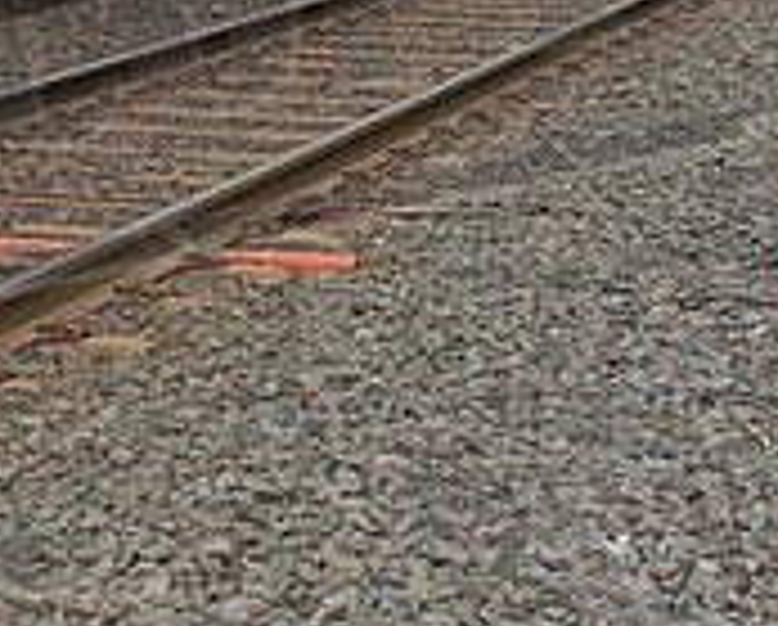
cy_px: -185
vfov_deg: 9.5
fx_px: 3690
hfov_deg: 12.0
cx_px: 256
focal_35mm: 160
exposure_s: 1/500
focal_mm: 34
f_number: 4.2
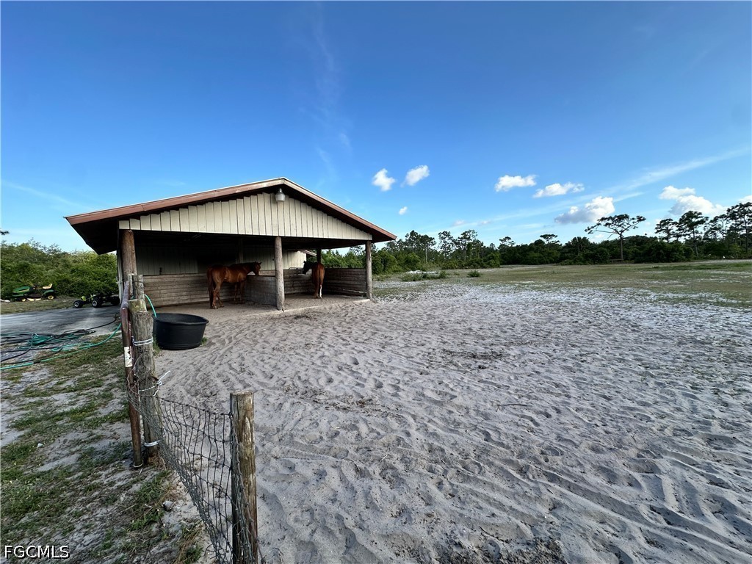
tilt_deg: -3.2
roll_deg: +1.1
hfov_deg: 102.1
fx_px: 304
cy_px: 282
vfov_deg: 85.7
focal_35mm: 14
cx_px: 376
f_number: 2.2
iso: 50
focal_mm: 2.22
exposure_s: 1/932
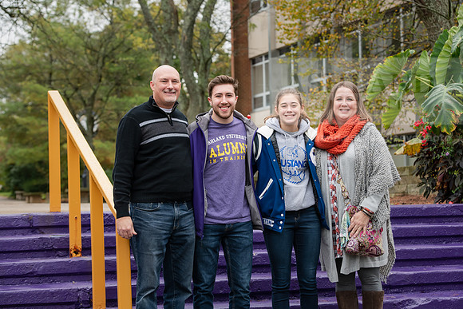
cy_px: 154
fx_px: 1222
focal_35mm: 95
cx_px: 232
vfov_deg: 14.4
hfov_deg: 21.5
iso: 500
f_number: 5.6
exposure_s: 1/250
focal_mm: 95
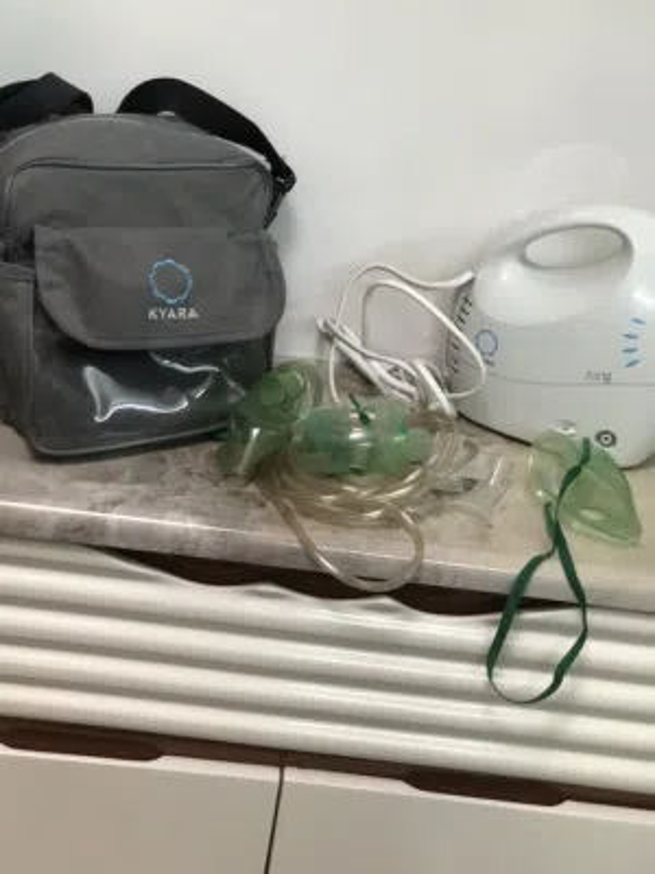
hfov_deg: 25.7
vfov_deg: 33.8
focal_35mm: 57
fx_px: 1438
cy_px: 437
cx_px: 328
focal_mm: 6.6
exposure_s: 1/50
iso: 320
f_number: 2.8
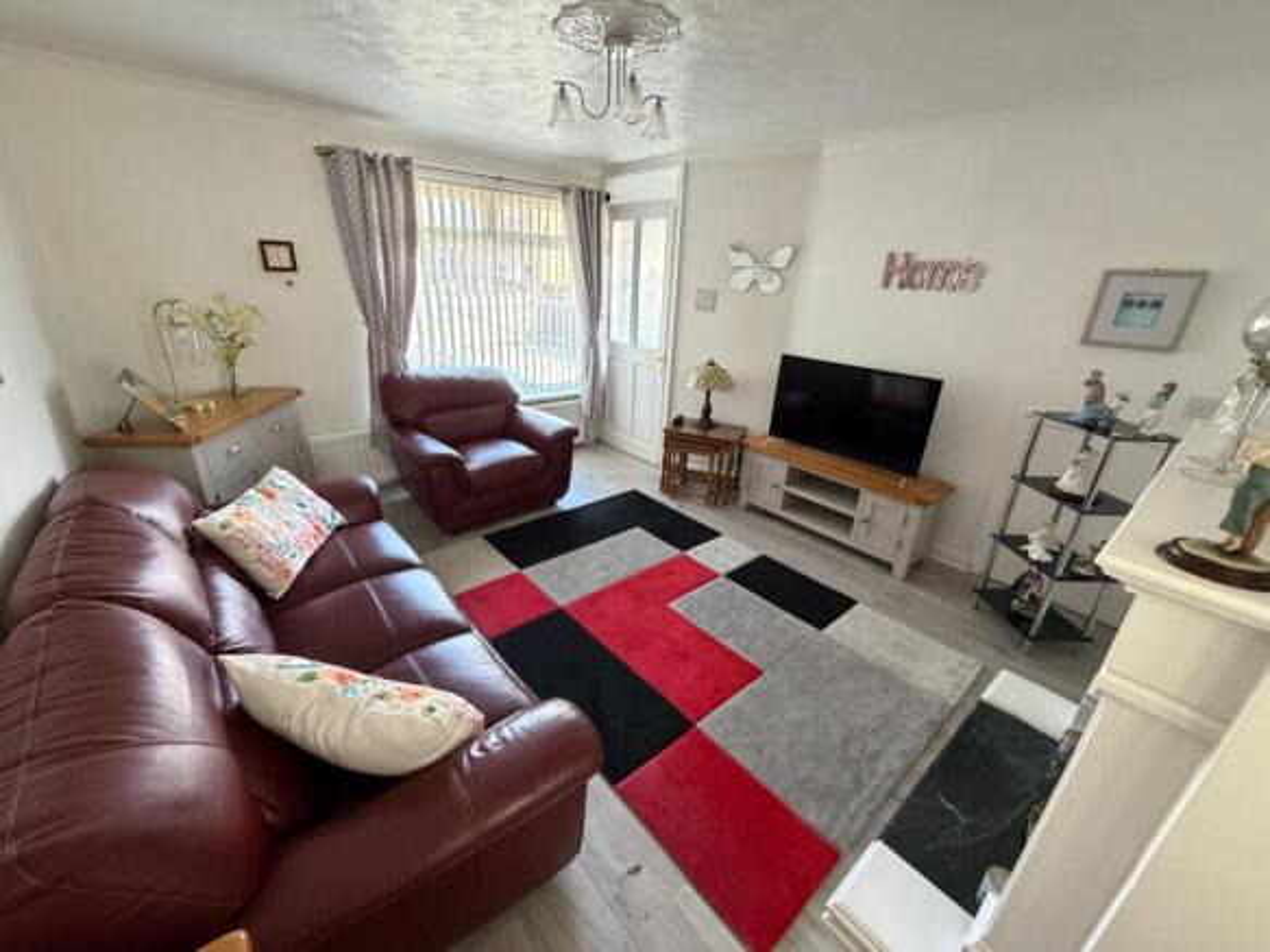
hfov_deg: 102.1
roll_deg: -2.5
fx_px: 514
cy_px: 476
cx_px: 635
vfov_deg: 85.7
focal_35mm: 14
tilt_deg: -21.7
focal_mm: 2.22
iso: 500
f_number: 2.2
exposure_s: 1/60
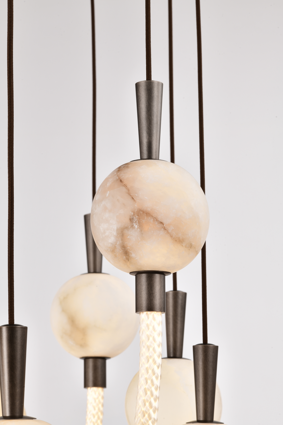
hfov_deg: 13.7
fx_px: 1179
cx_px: 142
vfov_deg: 20.4
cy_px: 212
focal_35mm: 100
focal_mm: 100
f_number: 18
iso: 200
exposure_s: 1/30
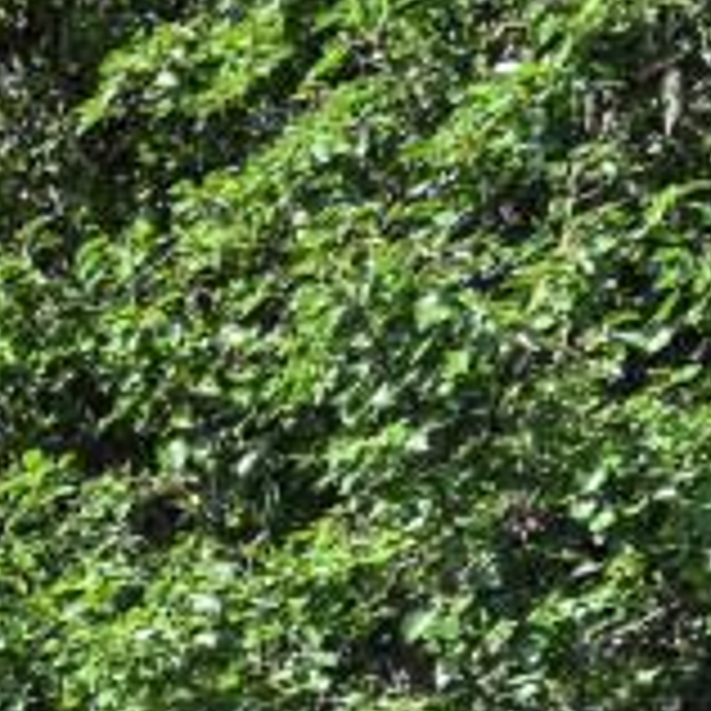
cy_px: 1665
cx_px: -1998
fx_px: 2626
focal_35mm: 113
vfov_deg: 12.4
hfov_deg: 8.6
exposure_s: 1/320
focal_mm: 14
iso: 100
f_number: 6.3
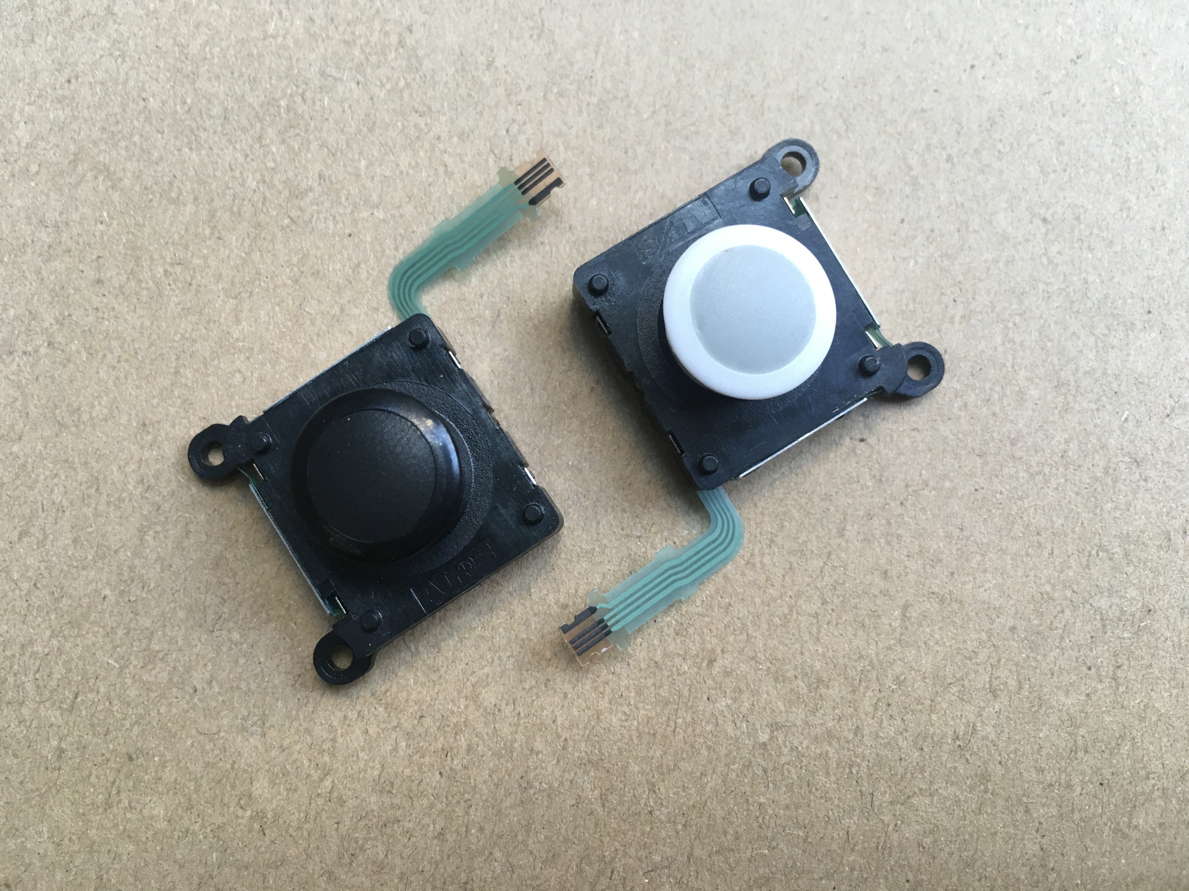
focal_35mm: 29
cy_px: 446
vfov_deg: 48.2
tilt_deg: -86.9
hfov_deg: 61.7
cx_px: 594
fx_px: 996
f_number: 2.2
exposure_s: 1/33
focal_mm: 4.15
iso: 50
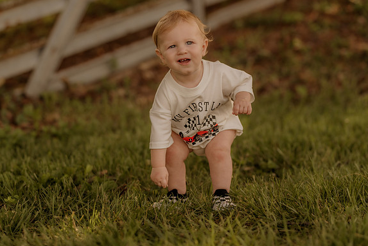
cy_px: 144
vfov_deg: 13.2
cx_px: 162
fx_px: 1063
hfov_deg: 19.6
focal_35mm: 104
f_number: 2
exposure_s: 1/1250
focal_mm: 85
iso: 250
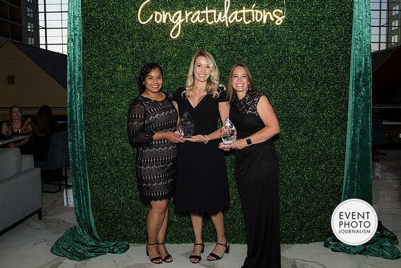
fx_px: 345
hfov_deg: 60.3
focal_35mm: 31
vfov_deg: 42.3
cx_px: 200
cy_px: 134
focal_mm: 31
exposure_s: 1/160
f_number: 5
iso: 640
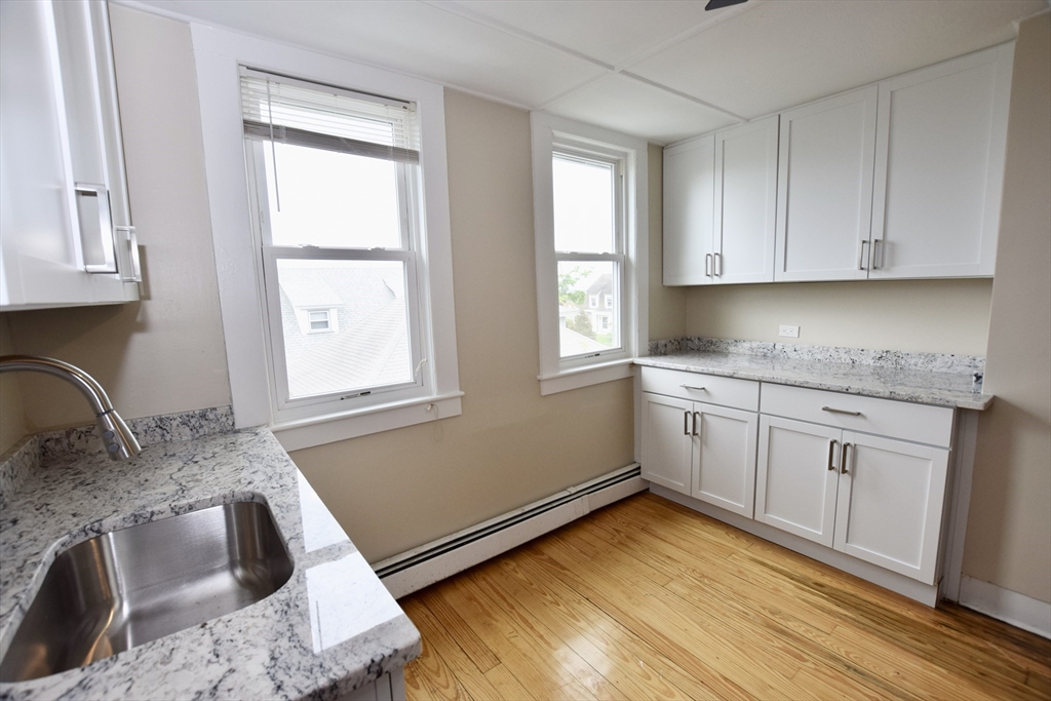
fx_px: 438
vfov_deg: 77.3
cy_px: 350
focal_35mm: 15
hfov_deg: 100.4
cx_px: 526
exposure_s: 1/125
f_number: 5.6
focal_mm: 10
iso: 400
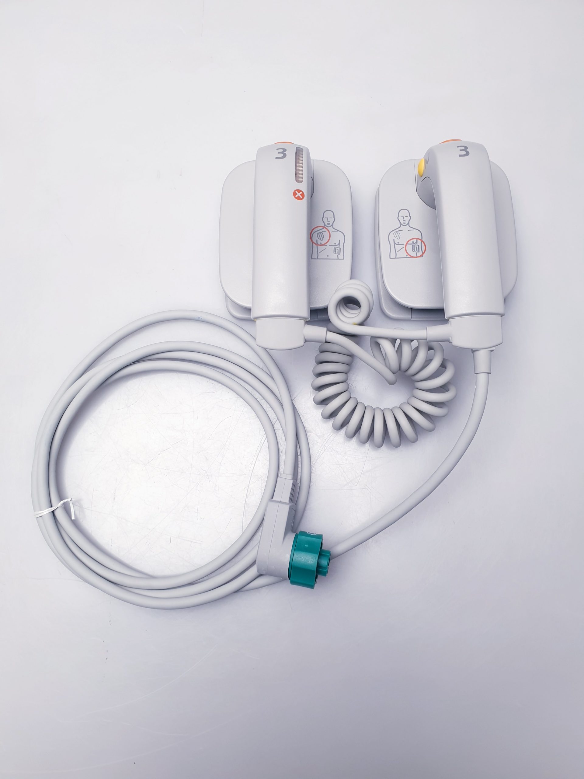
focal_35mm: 26
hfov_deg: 53.1
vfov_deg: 67.3
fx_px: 585
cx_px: 292
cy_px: 390
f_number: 2.4
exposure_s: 1/50
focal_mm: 4.3
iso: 64
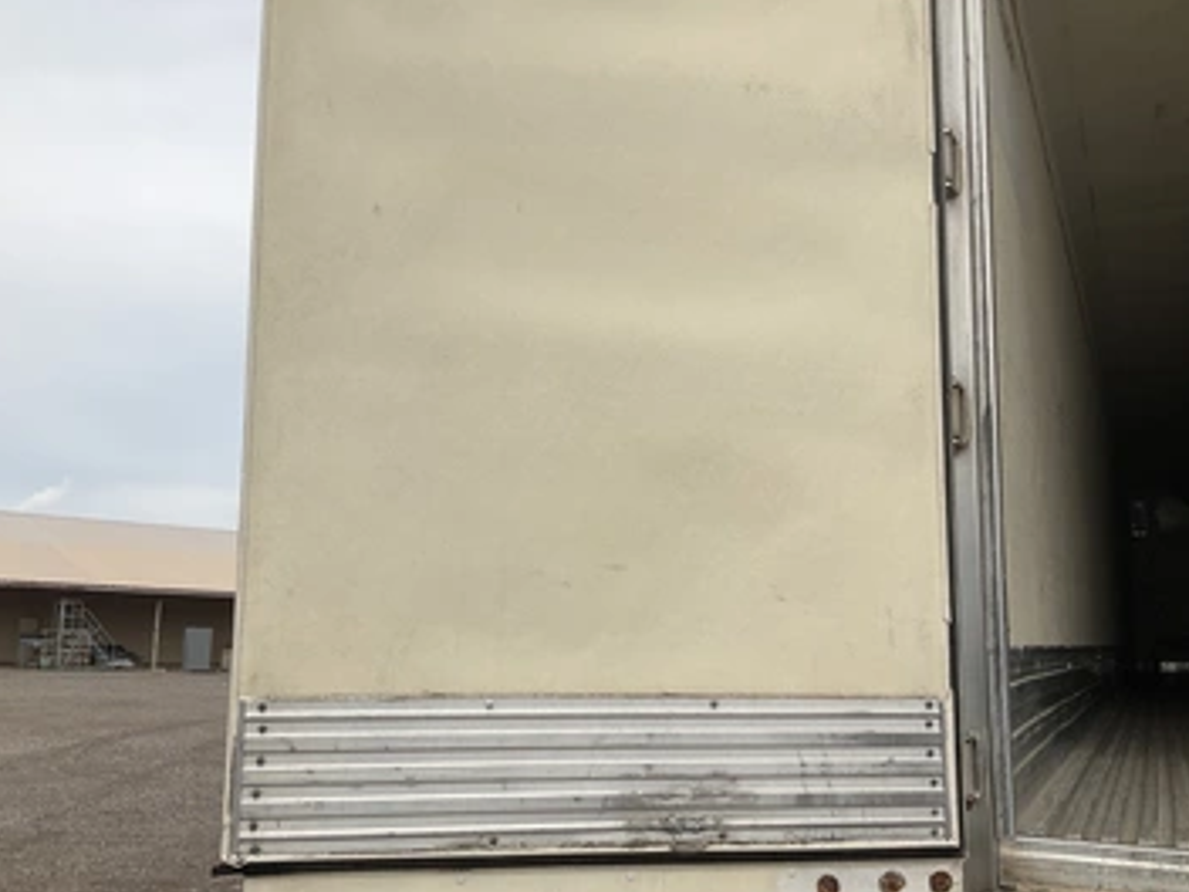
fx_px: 1133
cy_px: 490
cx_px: 561
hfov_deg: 55.3
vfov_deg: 42.9
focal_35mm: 33
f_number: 1.8
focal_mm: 3
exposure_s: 1/2227
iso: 25
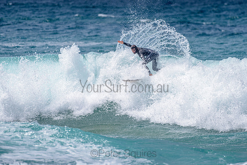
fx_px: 4215
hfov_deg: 3.4
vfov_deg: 2.2
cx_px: 147
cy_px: 65
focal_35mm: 614
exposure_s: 1/2000
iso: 100
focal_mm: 500
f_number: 5.6
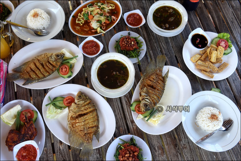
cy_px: 80
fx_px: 234
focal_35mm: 35
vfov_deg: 37.9
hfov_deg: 54.4
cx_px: 120
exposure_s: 1/125
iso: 250
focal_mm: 35
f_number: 5.6
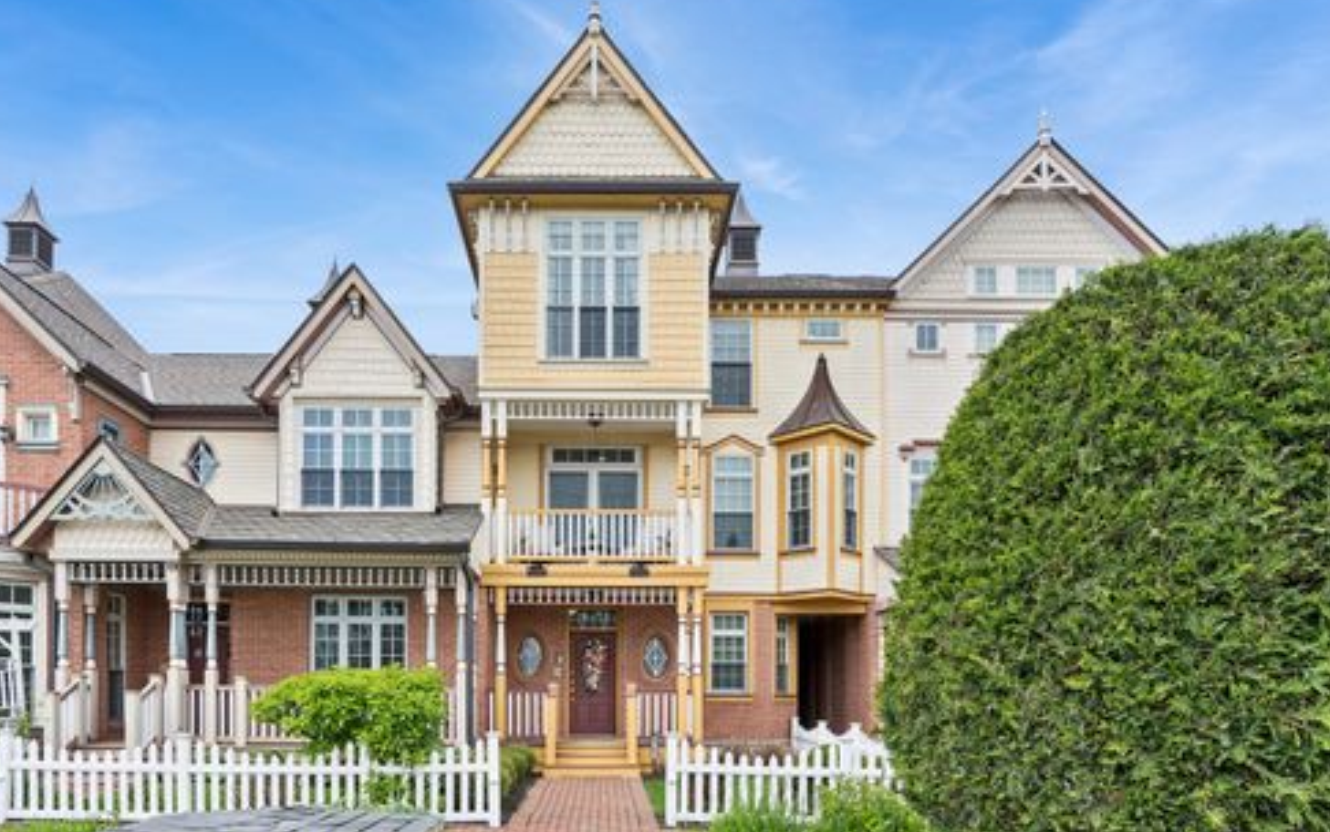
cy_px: 415
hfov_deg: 79.6
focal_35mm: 22
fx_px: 798
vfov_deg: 55.1
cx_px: 670
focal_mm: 14
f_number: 8
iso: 250
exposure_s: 1/500
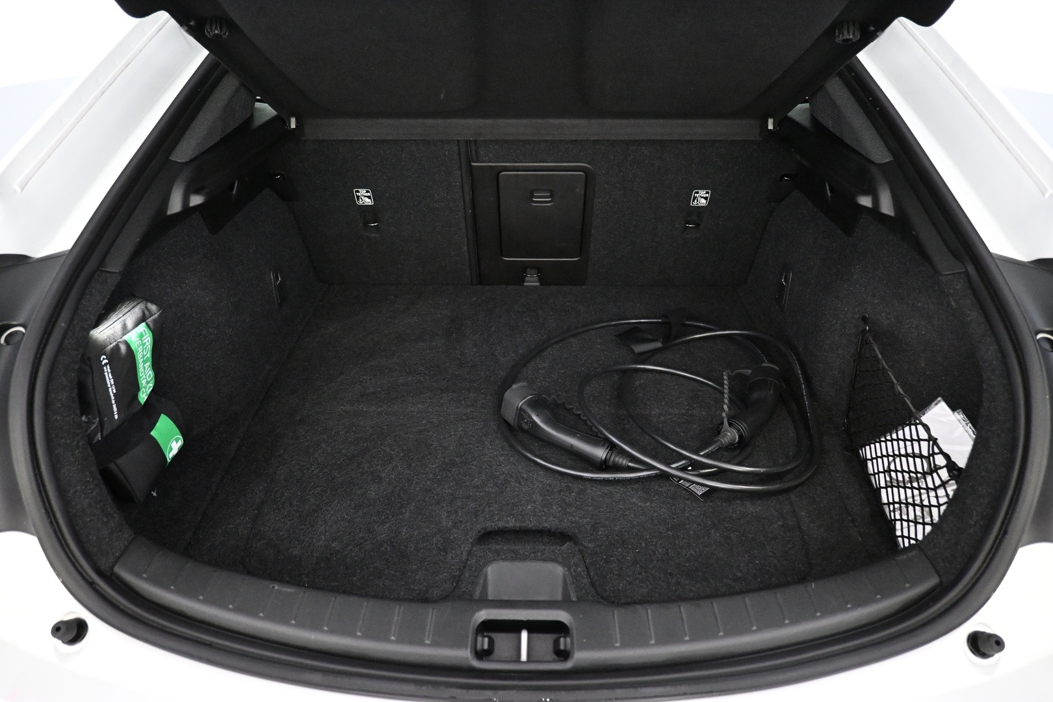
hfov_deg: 73.7
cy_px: 351
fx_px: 702
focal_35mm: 24
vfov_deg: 53.1
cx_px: 526
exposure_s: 1/50
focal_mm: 16
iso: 4000
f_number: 3.5
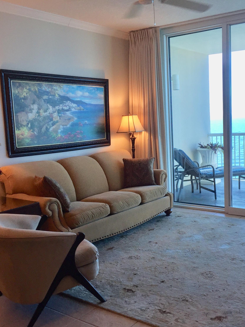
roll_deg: +1.8
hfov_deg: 36.5
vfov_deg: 47.9
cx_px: 157
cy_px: 164
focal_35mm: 39
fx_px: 368
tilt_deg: -7.2
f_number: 2.2
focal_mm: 4.15
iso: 40
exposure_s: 1/120
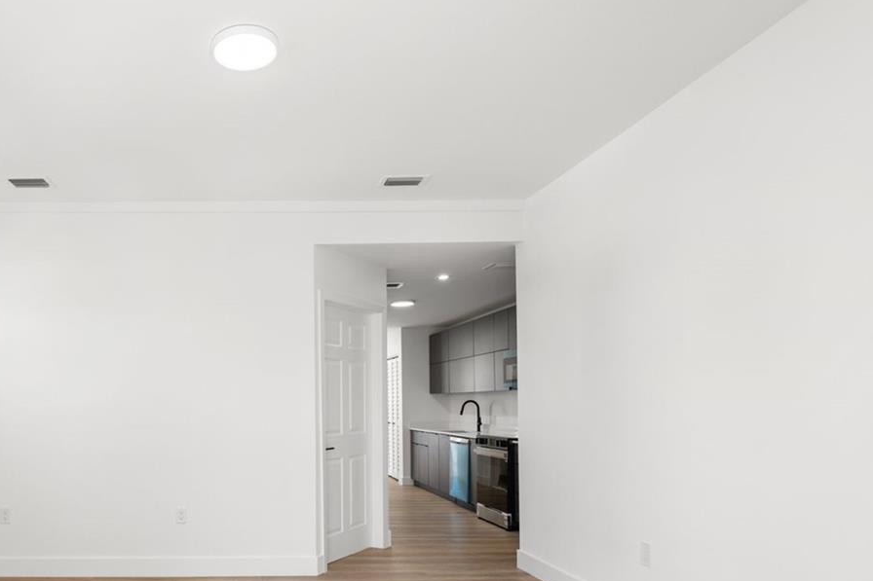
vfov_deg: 50.0
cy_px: 405
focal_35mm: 25
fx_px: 606
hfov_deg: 67.8
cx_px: 239
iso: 320
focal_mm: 14
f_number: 7.1
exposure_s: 1/8
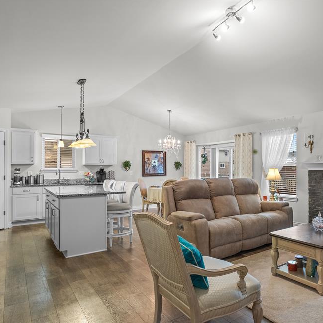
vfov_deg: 65.0
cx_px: 215
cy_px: 167
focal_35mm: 24
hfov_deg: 63.4
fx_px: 253
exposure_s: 1/2
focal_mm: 11.7
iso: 640
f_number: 6.4
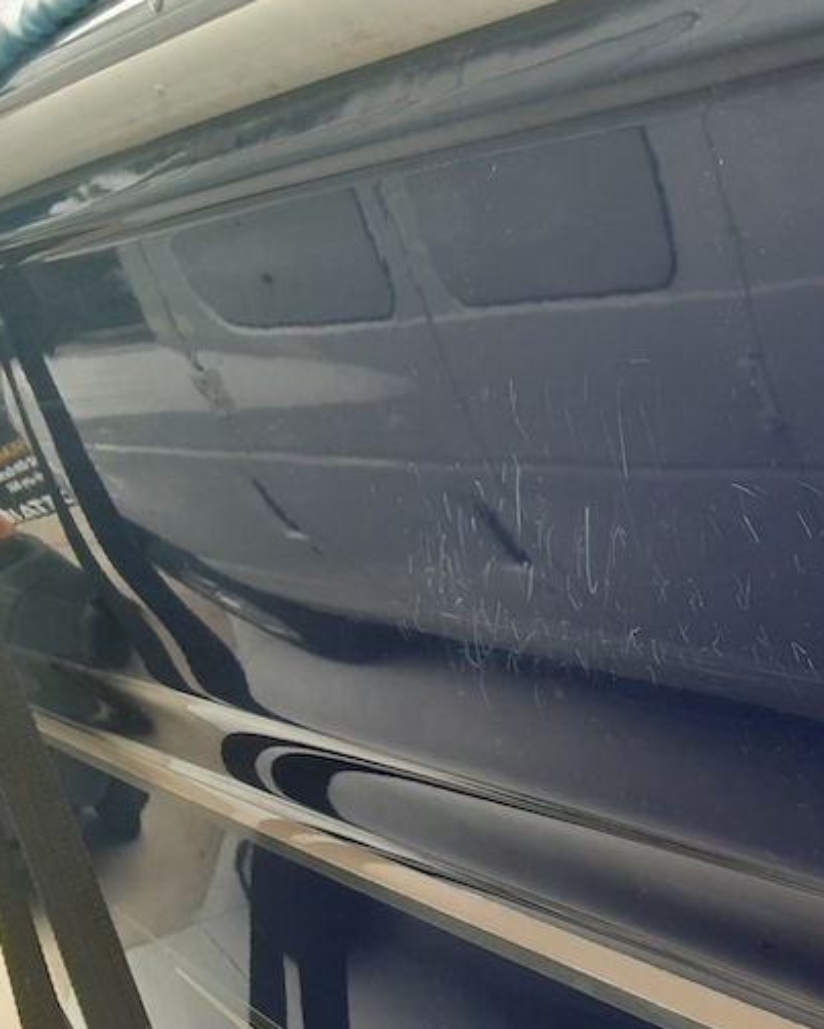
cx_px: 814
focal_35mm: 42
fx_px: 1280
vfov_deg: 43.7
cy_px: 599
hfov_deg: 32.9
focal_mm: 2.91
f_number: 1.9
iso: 64
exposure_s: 1/120
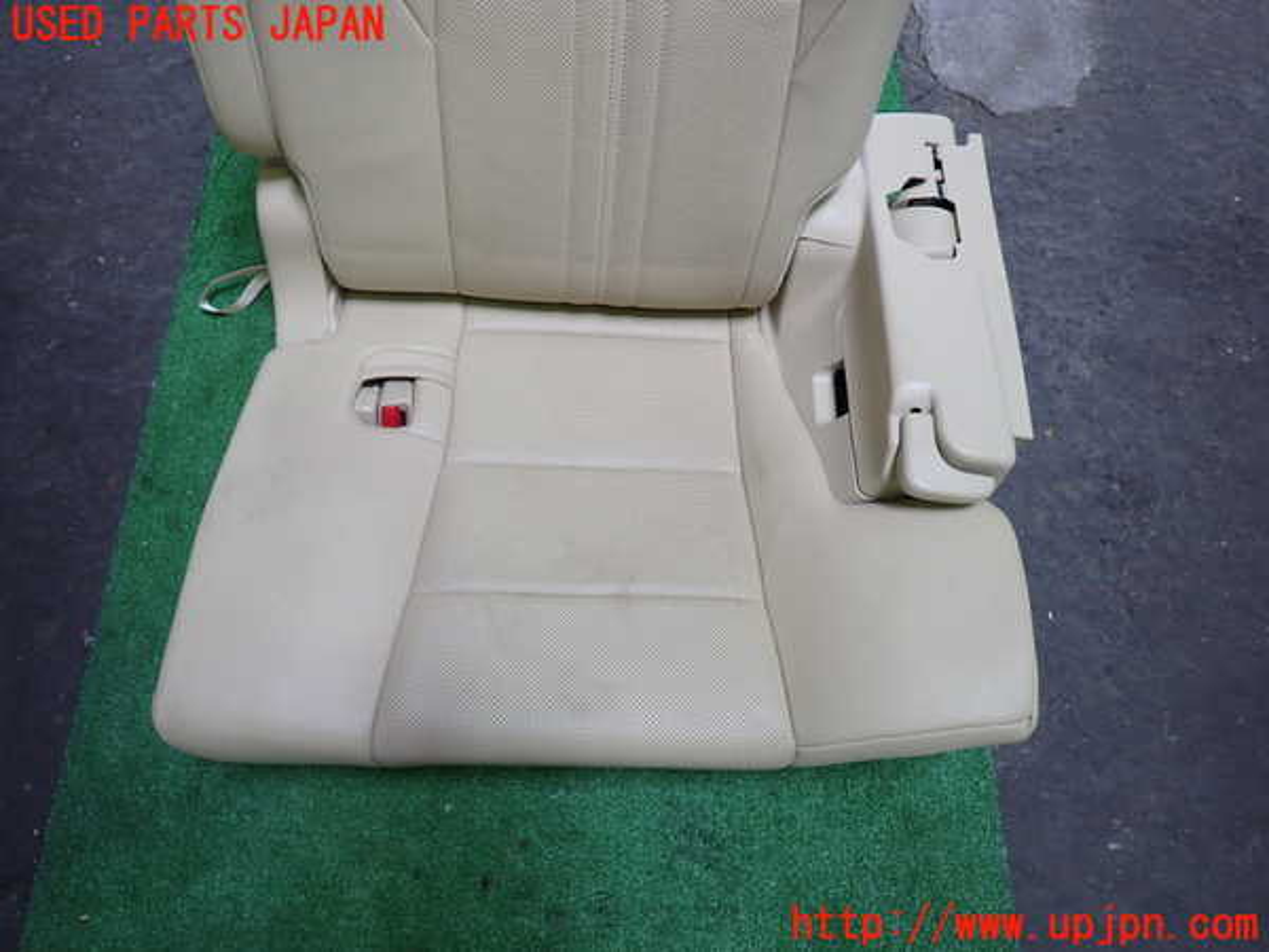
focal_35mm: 25
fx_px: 916
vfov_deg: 54.9
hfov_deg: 69.4
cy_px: 476
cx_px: 634
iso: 125
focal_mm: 4.5
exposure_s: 1/60
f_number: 2
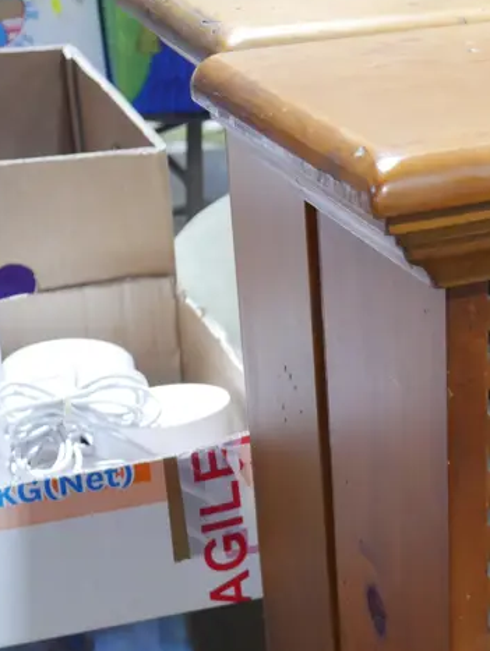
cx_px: 524
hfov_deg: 15.7
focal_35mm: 92
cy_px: 626
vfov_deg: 20.7
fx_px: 1734
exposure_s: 1/60
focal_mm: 21
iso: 1600
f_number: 4.6
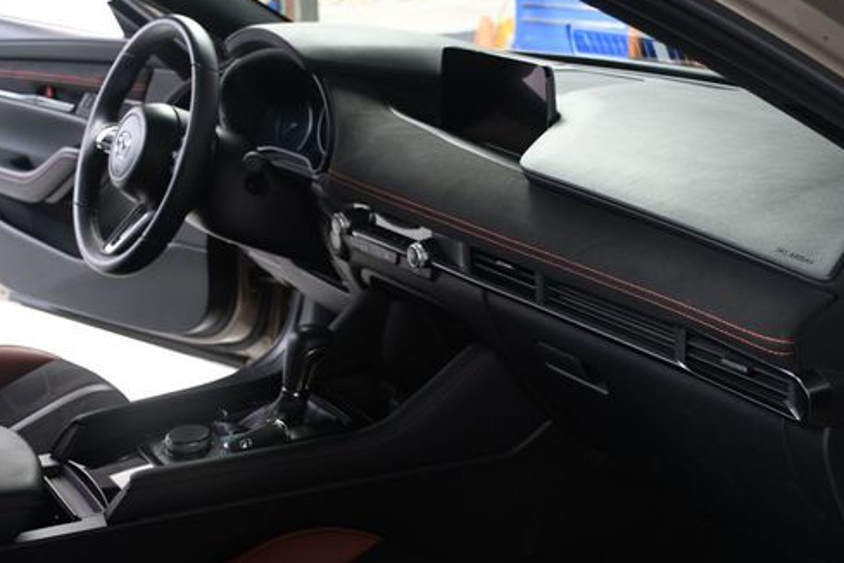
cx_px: 463
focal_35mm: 51
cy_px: 300
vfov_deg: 26.5
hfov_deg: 38.8
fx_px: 1196
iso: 100
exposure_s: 1/160
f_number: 3.8
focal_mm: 26
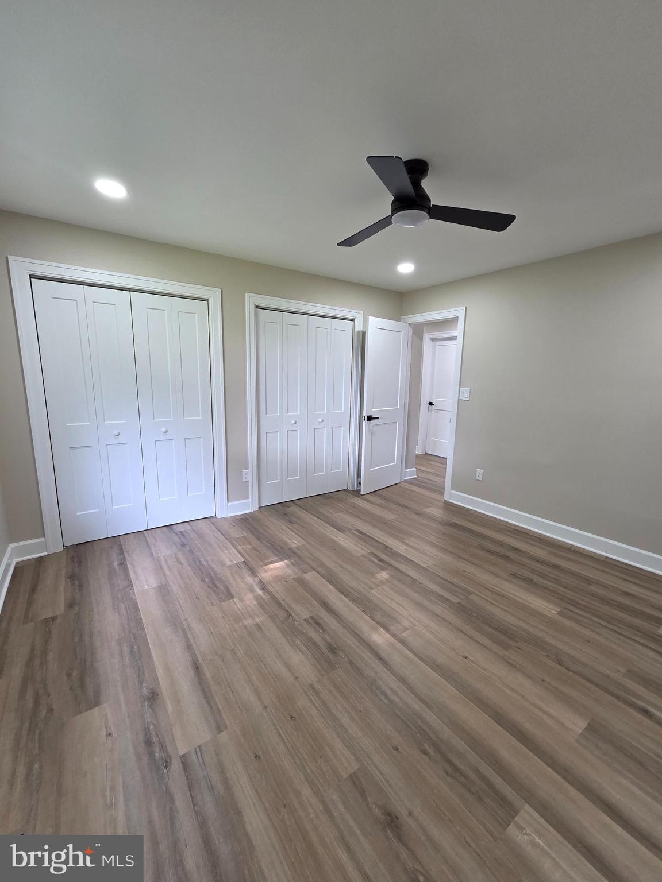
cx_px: 331
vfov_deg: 106.2
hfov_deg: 89.9
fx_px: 331
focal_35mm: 13
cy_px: 441
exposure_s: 1/60
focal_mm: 2.2
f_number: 2.2
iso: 160
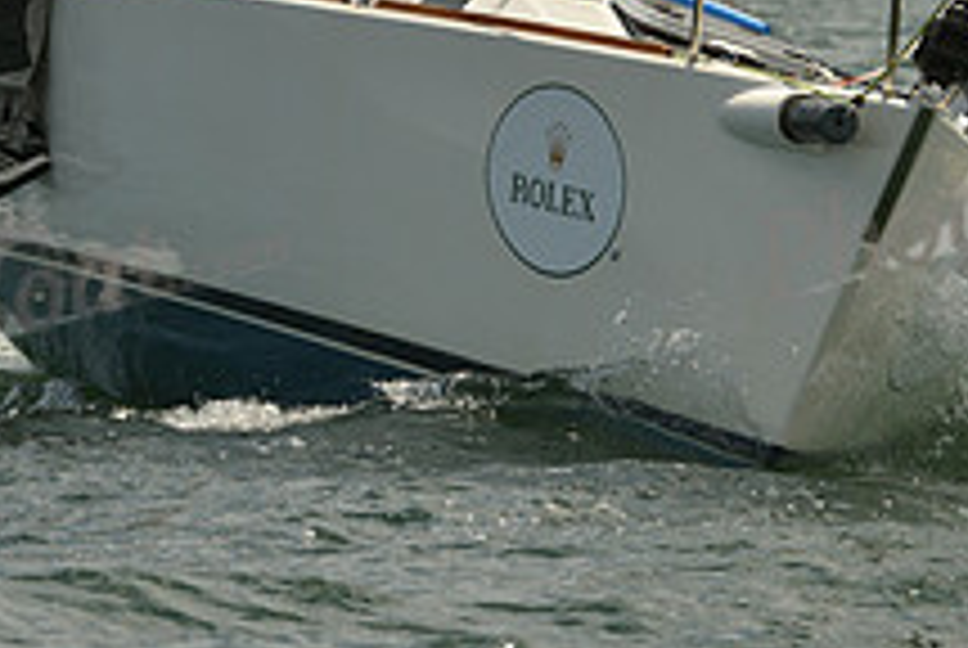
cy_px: 16
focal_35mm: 539
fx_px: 14513
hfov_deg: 3.8
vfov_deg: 2.6
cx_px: 527
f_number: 8
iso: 200
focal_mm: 200
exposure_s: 1/1000
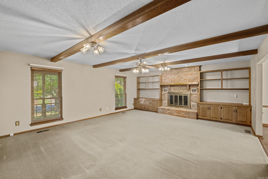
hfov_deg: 100.4
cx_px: 134
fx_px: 112
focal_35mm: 15
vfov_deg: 77.3
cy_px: 90
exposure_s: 1/8
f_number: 7.1
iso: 400
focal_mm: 10
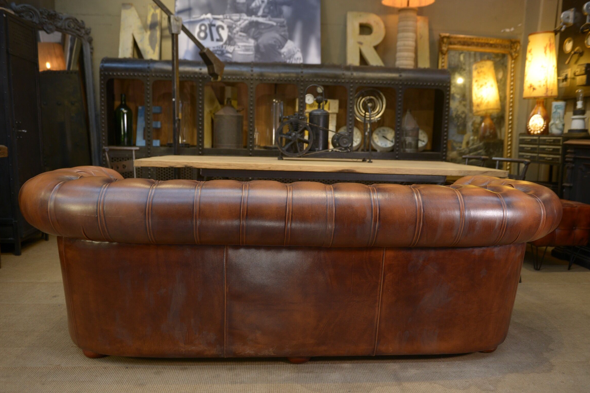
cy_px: 201
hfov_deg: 61.9
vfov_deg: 43.6
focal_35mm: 30
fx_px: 492
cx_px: 299
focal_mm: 29
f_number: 3.5
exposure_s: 1/50
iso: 640
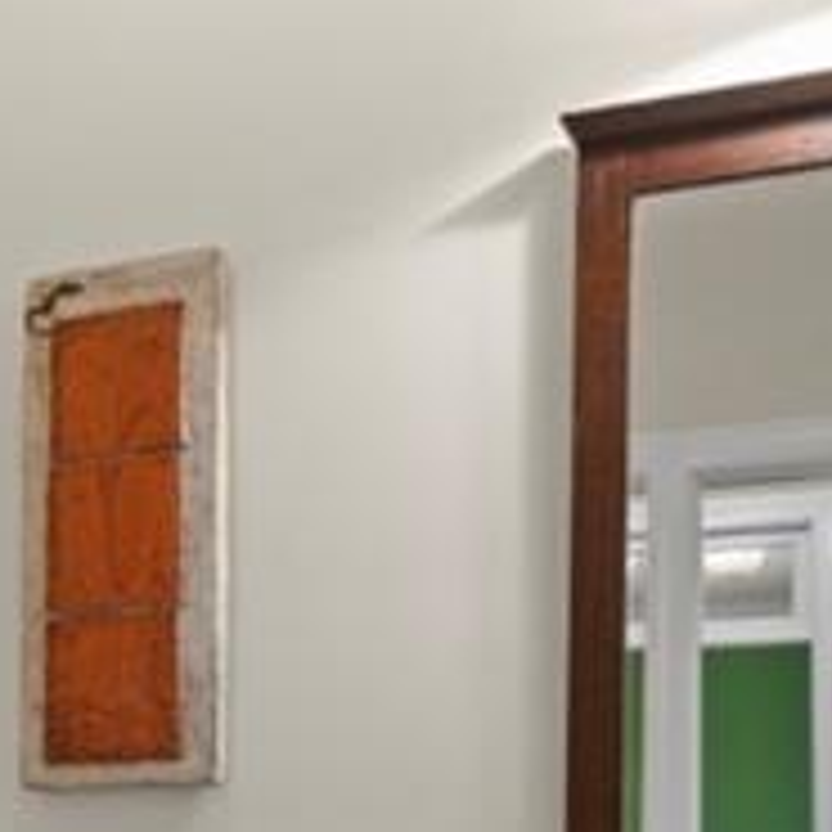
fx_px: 1795
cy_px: 1021
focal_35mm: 66
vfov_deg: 23.6
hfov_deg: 24.7
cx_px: -22
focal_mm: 14
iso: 320
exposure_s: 1/1.67
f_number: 7.1
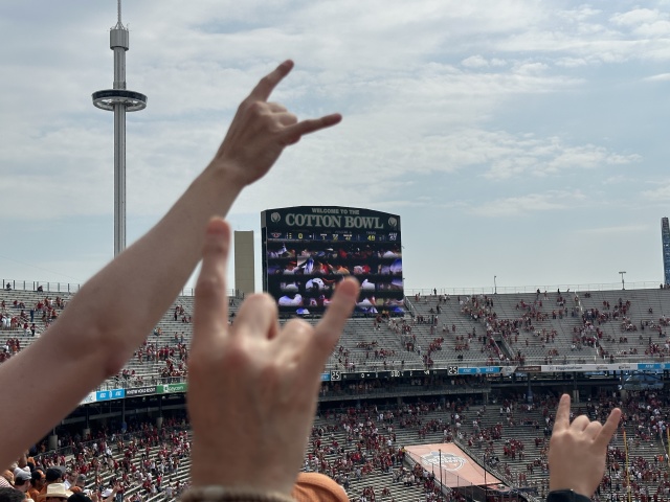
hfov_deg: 39.7
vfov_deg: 30.3
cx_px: 335
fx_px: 929
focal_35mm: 48
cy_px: 251
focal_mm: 6.86
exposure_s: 1/13699
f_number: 1.78
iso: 64
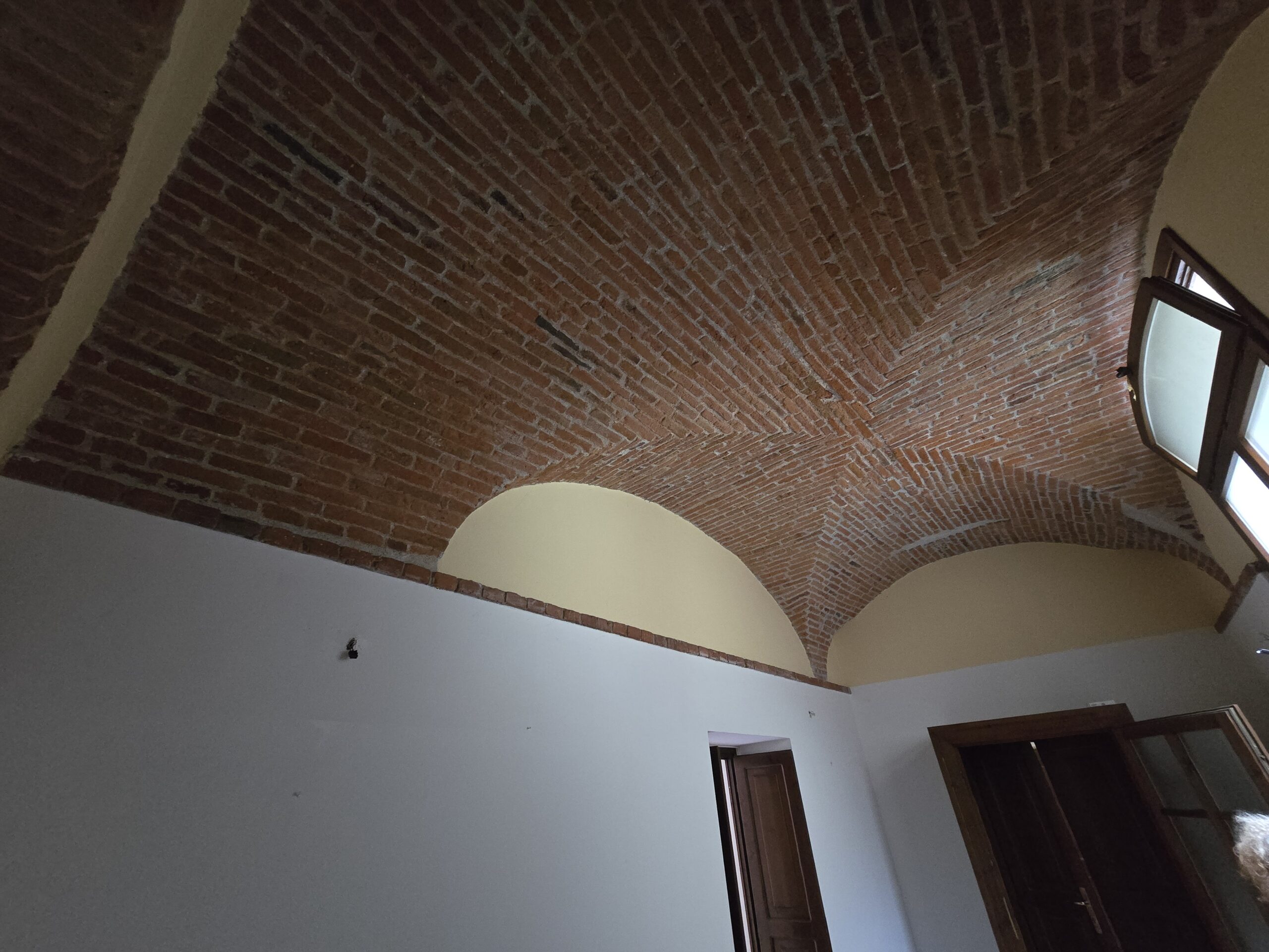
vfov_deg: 89.9
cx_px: 634
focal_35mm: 13
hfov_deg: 106.2
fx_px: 477
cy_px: 476
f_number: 2.2
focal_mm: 2.2
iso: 1250
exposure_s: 1/33.3
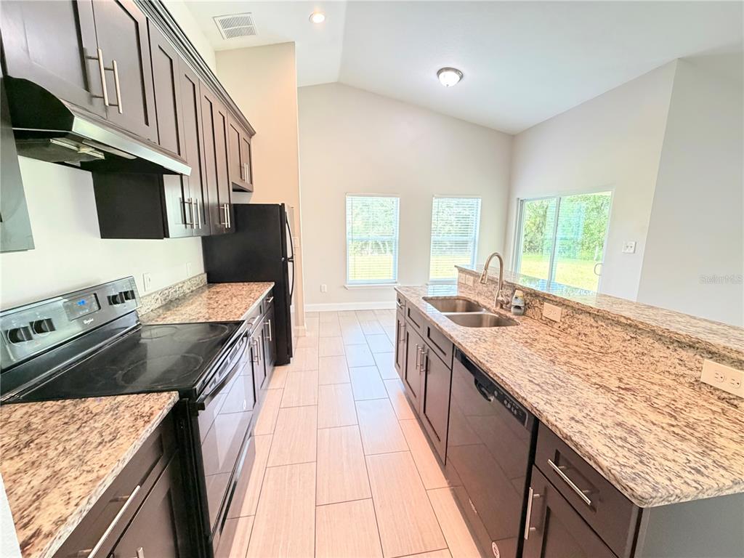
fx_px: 301
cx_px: 372
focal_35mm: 14
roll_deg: -1.0
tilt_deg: -10.6
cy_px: 279
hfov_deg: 102.1
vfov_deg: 85.7
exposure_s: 1/60
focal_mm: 2.22
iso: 500
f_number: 2.2
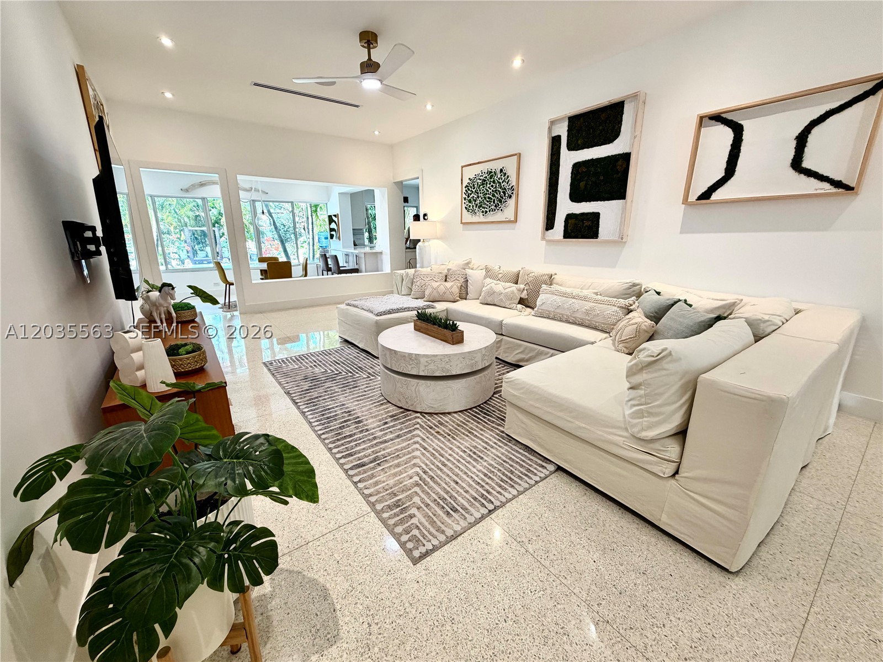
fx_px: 357
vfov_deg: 85.7
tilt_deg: -14.9
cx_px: 442
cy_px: 331
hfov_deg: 102.1
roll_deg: +0.3
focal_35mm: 14
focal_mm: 2.22
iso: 125
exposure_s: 1/115
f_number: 2.2
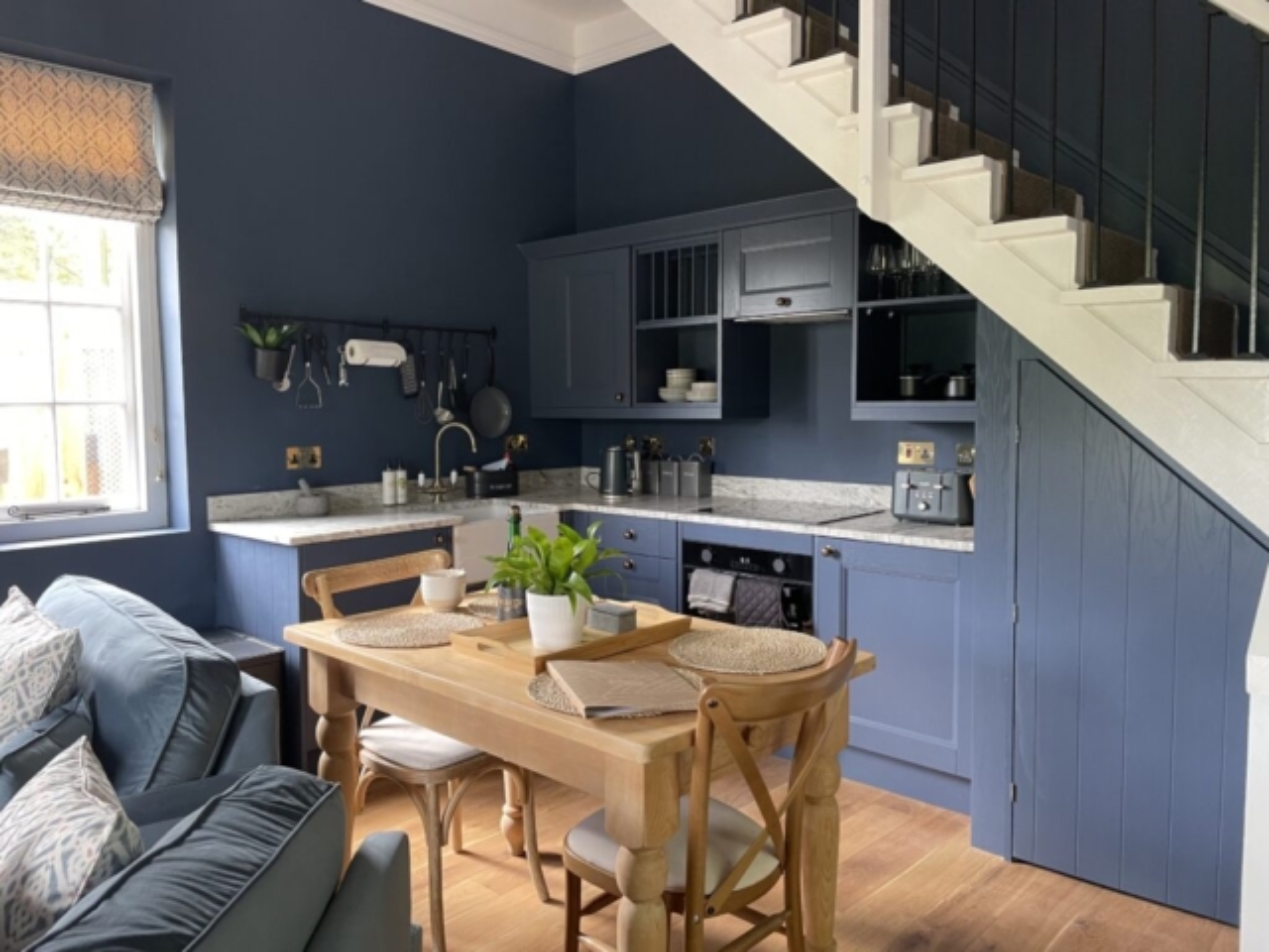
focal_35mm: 26
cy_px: 476
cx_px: 634
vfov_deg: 53.1
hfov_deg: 67.3
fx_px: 953
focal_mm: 4.2
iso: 160
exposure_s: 1/60
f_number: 1.6
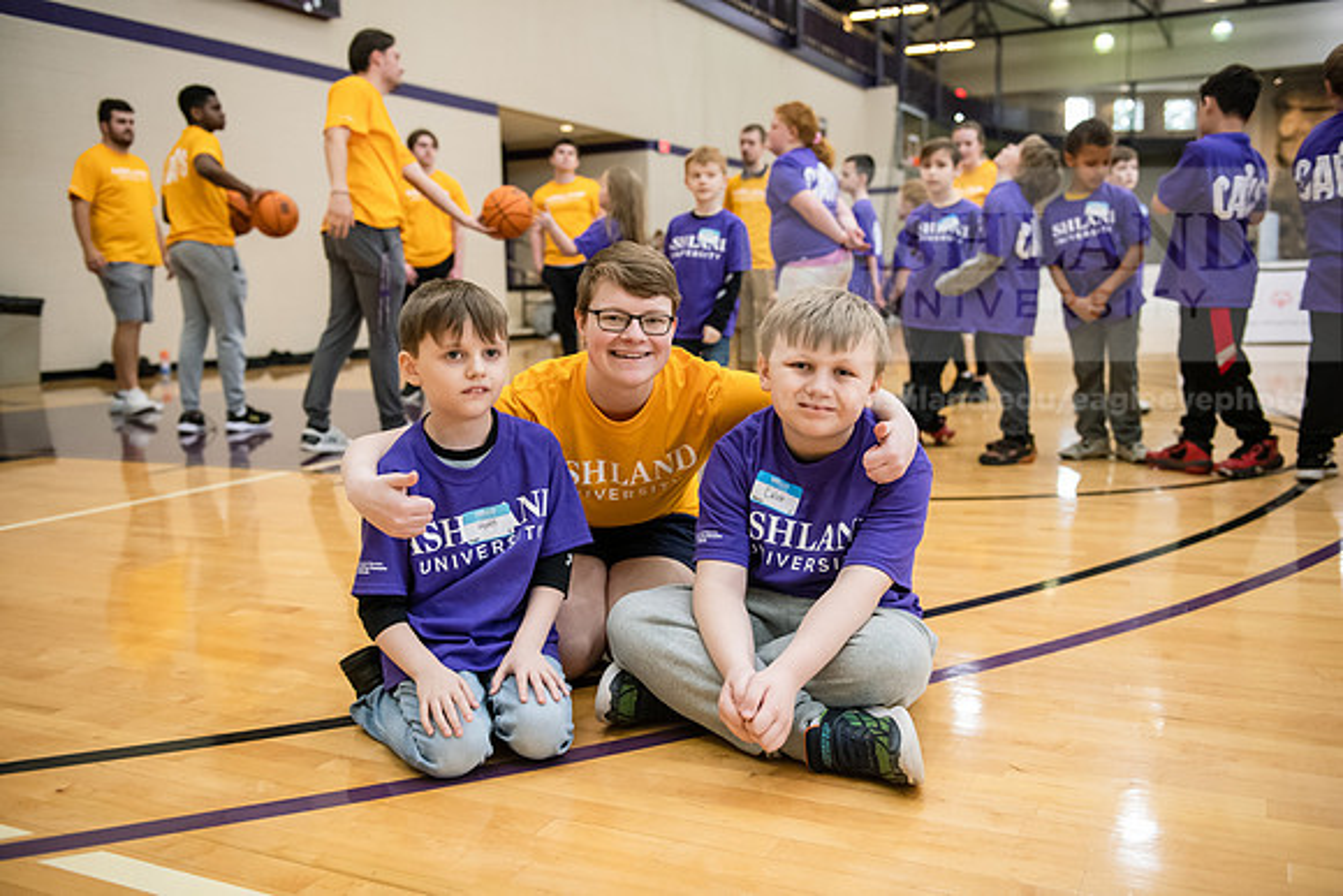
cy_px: 448
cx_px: 672
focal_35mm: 32
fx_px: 1194
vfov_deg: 41.1
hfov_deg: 58.7
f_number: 3.2
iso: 2500
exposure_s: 1/160
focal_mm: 32
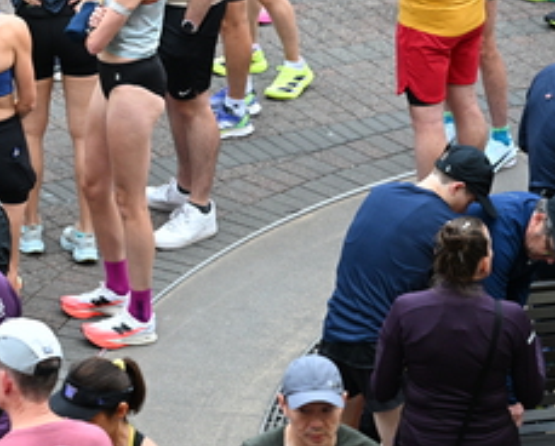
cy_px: 16
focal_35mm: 270
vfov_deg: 5.7
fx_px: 4443
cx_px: 34
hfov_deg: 7.1
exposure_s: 1/400
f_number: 4
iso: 2000
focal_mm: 120
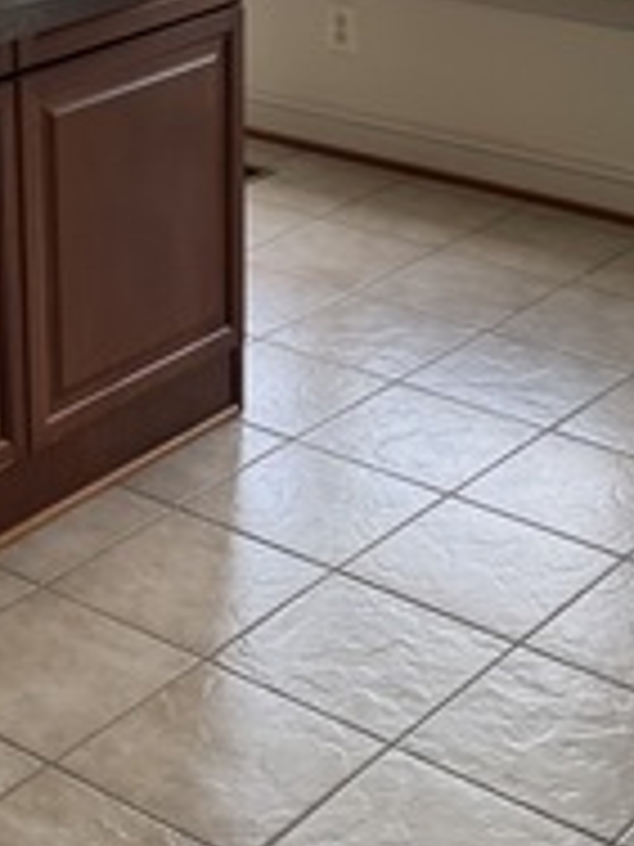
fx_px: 2076
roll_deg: -0.4
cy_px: 115
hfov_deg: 17.3
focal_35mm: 85
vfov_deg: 22.6
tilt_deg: -16.4
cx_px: 175
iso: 80
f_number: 1.78
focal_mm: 6.76
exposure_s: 1/121
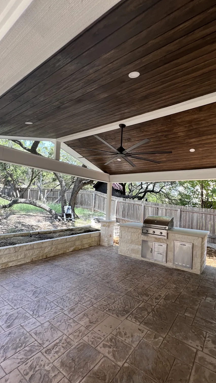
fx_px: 153
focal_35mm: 15
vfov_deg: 102.9
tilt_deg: -0.2
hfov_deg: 69.7
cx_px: 132
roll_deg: -2.2
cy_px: 203
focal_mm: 1.57
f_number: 1.8
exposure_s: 1/130
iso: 32
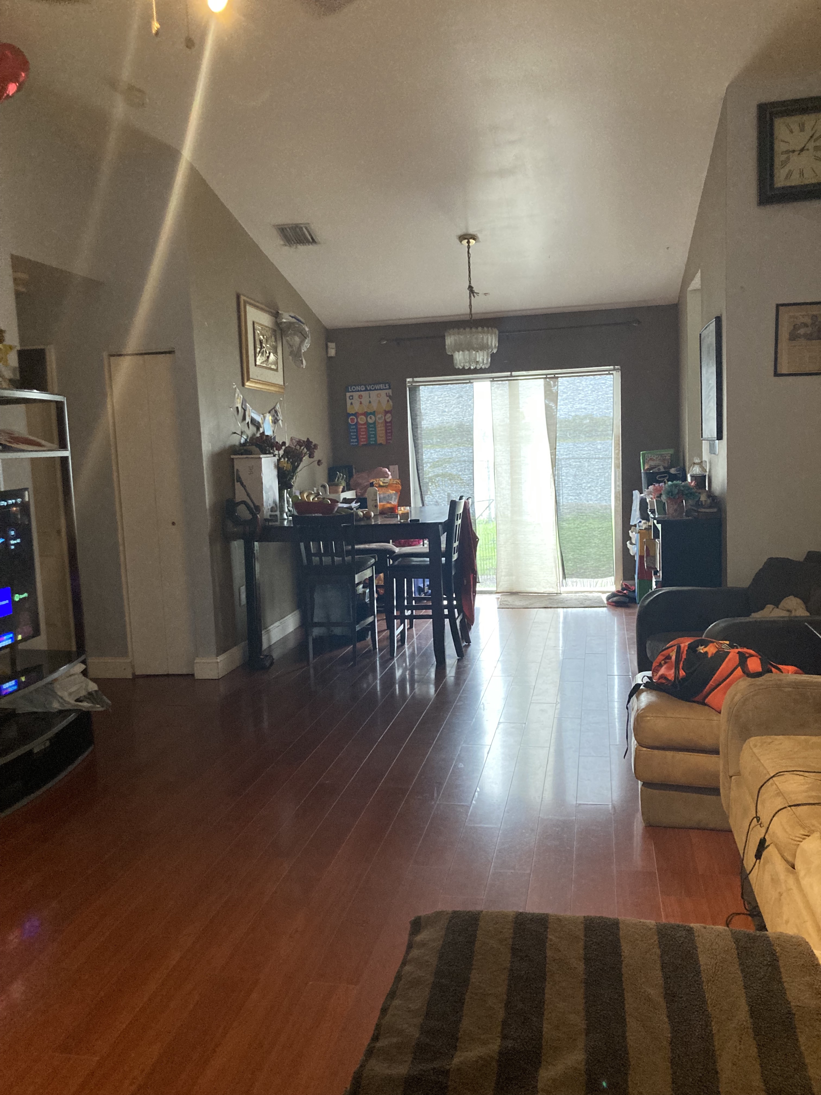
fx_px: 885
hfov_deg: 49.7
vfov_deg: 63.4
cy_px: 548
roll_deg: +2.0
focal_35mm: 28
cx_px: 410
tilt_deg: -6.5
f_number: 1.8
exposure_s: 1/40
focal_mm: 3.99
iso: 320
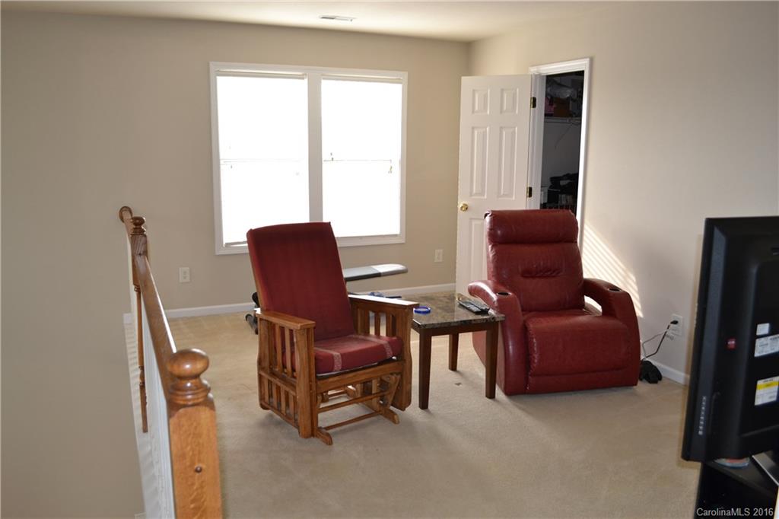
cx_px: 390
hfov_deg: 67.4
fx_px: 584
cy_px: 260
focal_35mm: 27
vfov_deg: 47.9
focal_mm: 18
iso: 400
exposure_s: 1/60
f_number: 4
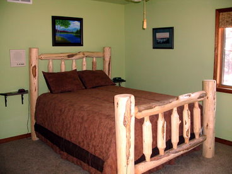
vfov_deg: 40.7
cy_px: 87
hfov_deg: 52.6
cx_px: 116
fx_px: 235
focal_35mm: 35
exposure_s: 1/60
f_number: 2.6
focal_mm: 5.8
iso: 200
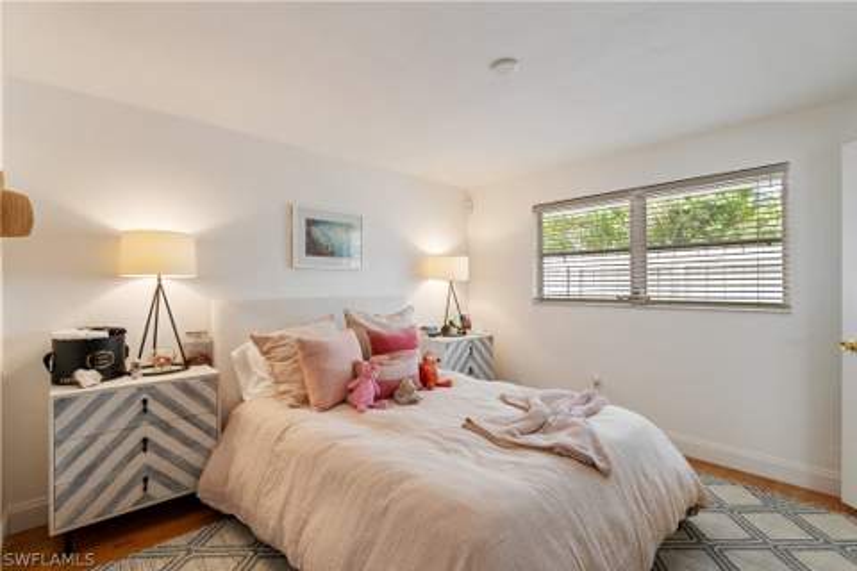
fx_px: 393
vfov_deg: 72.1
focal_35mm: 16
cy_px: 286
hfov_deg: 95.0
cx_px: 428
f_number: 9
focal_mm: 16.5
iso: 1600
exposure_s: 1/30
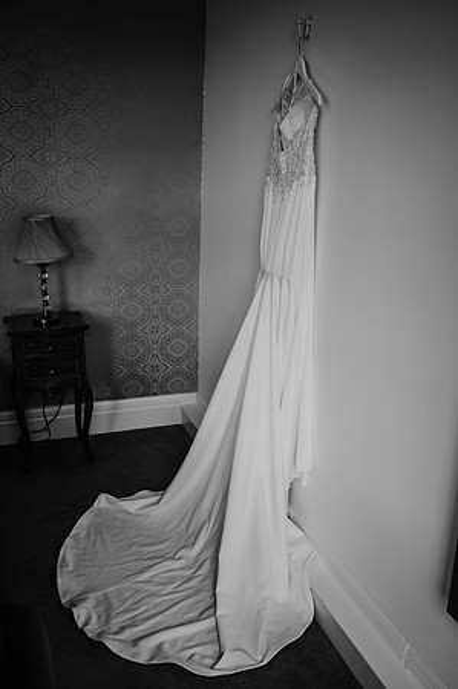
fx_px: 669
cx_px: 229
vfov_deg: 54.5
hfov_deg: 37.8
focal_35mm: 35
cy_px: 344
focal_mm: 35
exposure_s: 1/80
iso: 100
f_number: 1.8
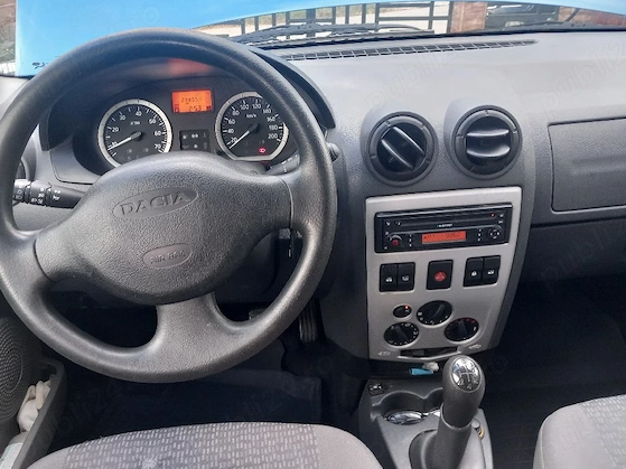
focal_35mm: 29
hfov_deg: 61.7
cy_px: 238
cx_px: 307
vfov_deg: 48.2
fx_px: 524
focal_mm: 4
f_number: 1.8
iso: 200
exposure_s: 1/50
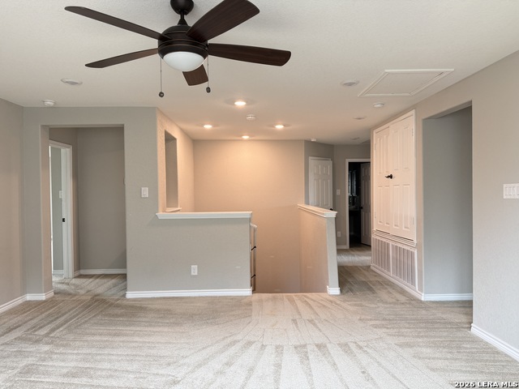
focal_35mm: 24
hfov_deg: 71.6
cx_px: 260
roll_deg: +0.7
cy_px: 194
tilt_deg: +0.0
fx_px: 360
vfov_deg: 56.8
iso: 160
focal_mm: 6.76
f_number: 1.78
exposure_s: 1/60
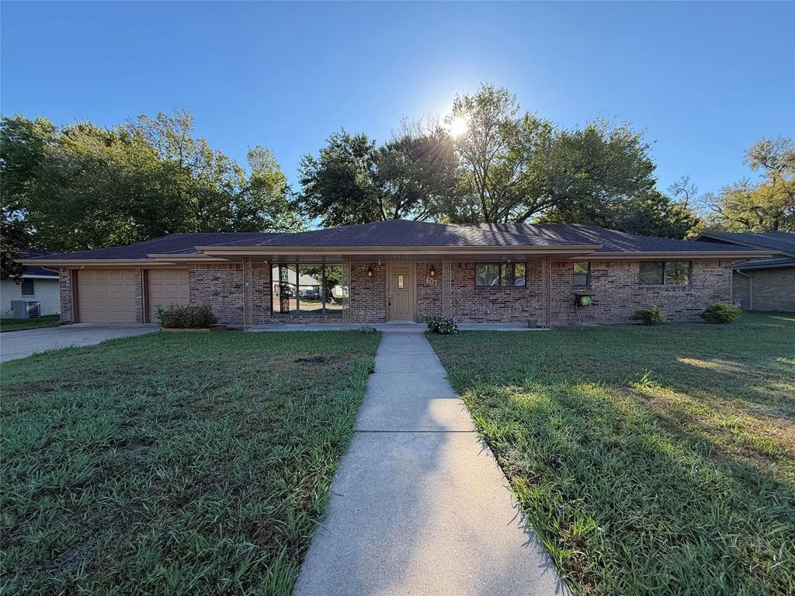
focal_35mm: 14
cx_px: 398
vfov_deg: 85.7
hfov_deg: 102.1
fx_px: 322
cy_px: 298
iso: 50
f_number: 2.2
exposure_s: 1/502
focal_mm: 2.22
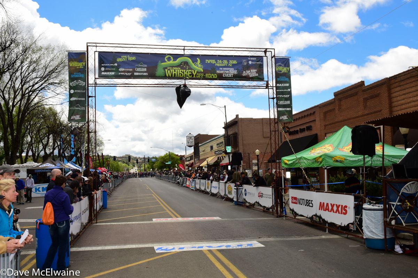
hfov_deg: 65.5
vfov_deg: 46.3
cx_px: 209
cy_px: 139
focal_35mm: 28
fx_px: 325
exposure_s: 1/250
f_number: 20
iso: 800
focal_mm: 28
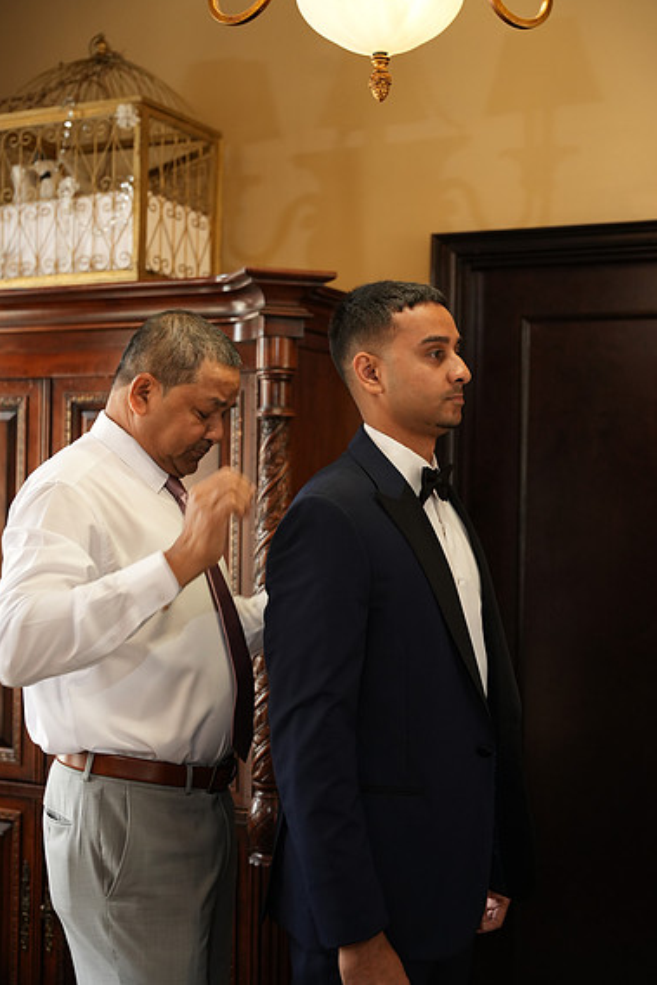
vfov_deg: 38.9
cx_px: 330
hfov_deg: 26.5
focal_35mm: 51
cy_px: 484
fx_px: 1393
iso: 1600
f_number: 2.8
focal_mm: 49.9
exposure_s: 1/100
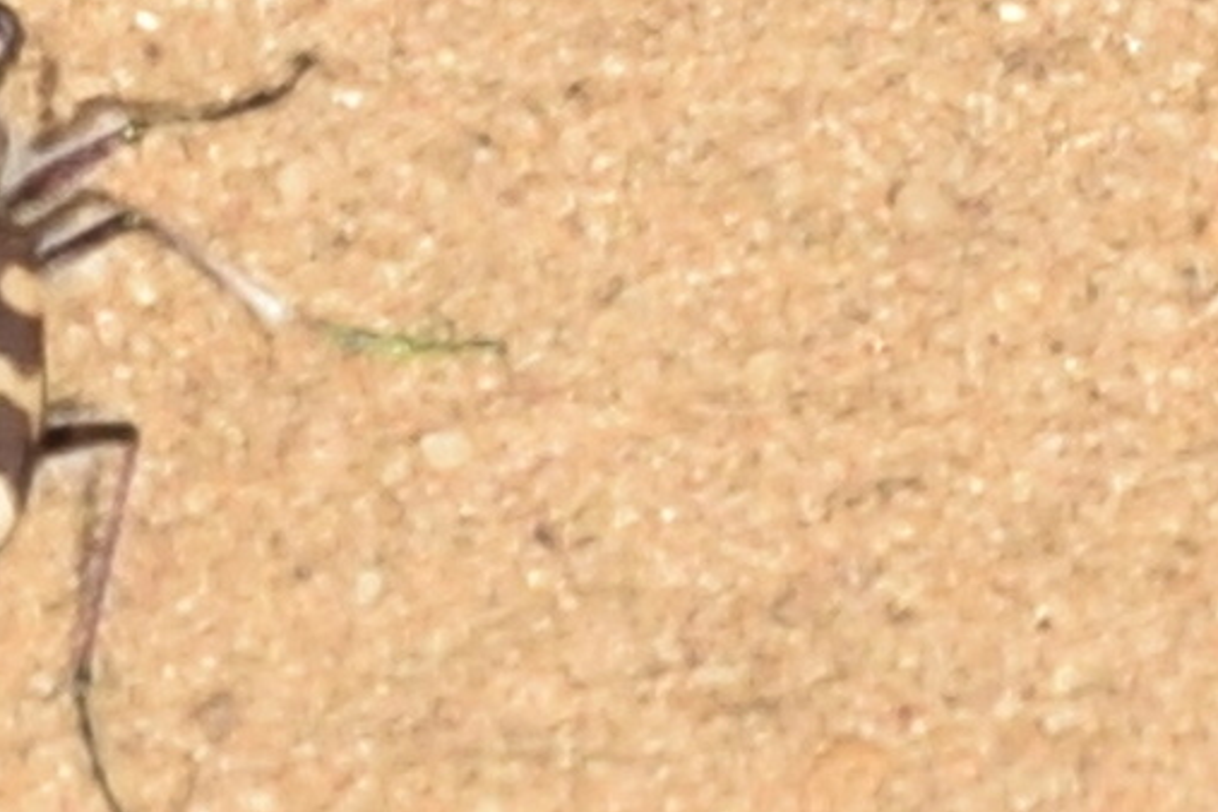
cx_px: 101
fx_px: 13498
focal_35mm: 399
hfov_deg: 5.2
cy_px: 255
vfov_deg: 3.4
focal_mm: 140
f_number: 10
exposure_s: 1/200
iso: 100
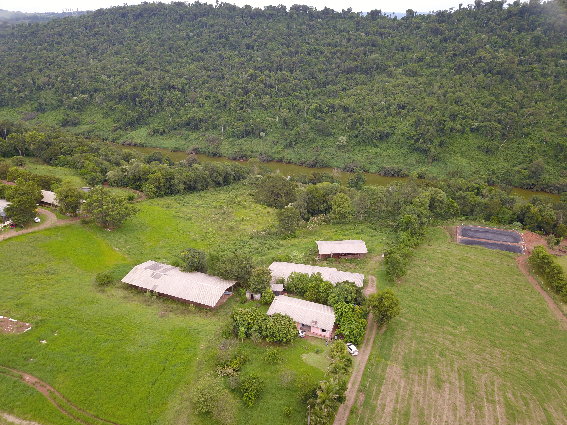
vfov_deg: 53.1
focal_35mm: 26
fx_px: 426
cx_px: 284
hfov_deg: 67.3
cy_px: 212
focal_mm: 4.7
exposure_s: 1/332
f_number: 2.2
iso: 100
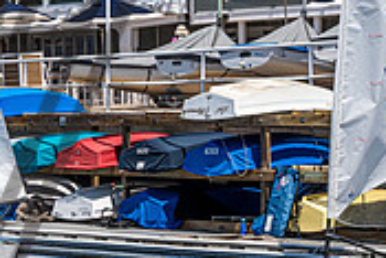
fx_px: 1792
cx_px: -178
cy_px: 78
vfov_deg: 8.2
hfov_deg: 11.8
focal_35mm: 167
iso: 250
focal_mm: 43
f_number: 18
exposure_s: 1/400
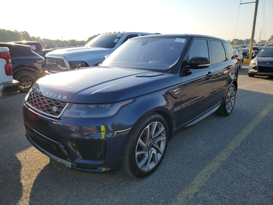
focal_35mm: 24
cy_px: 102
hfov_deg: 71.6
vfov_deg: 56.8
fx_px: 189
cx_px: 136
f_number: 1.8
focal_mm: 6.7
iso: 50
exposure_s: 1/501
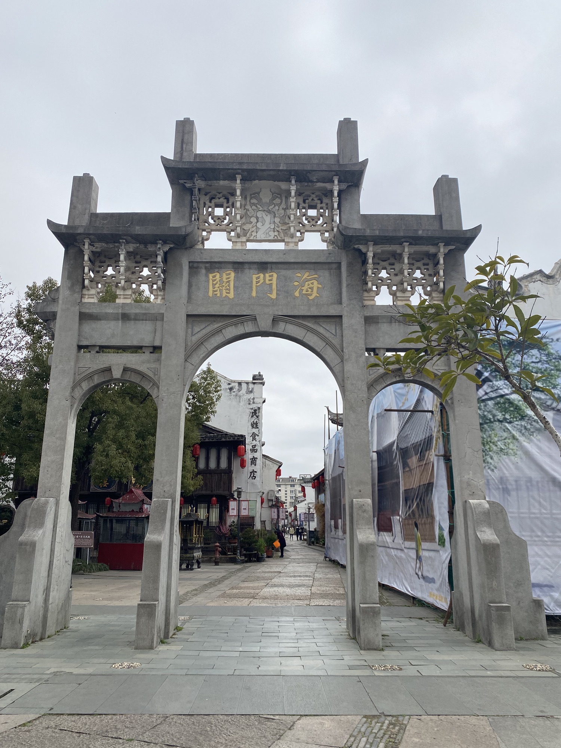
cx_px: 280
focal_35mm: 26
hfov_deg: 53.1
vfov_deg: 67.3
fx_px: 562
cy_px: 374
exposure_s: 1/3300
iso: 32
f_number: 1.8
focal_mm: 4.25
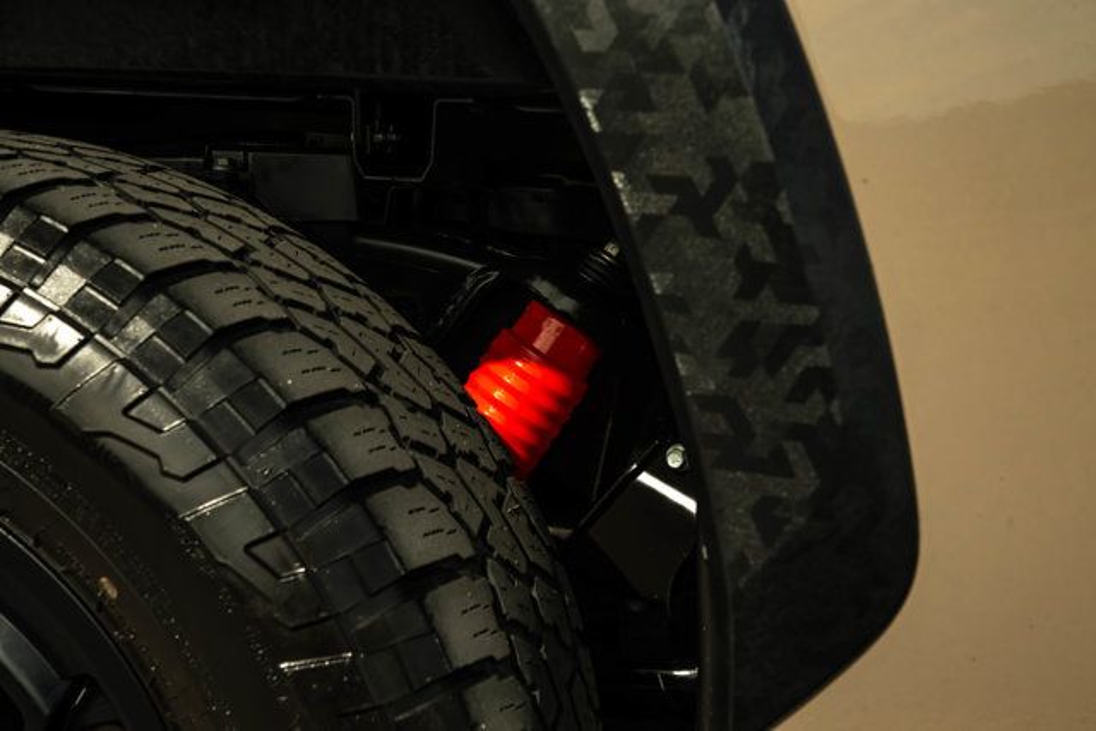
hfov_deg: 42.7
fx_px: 1401
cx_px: 548
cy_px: 366
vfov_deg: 29.3
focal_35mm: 46
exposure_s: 1/640
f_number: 10
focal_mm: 46
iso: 800
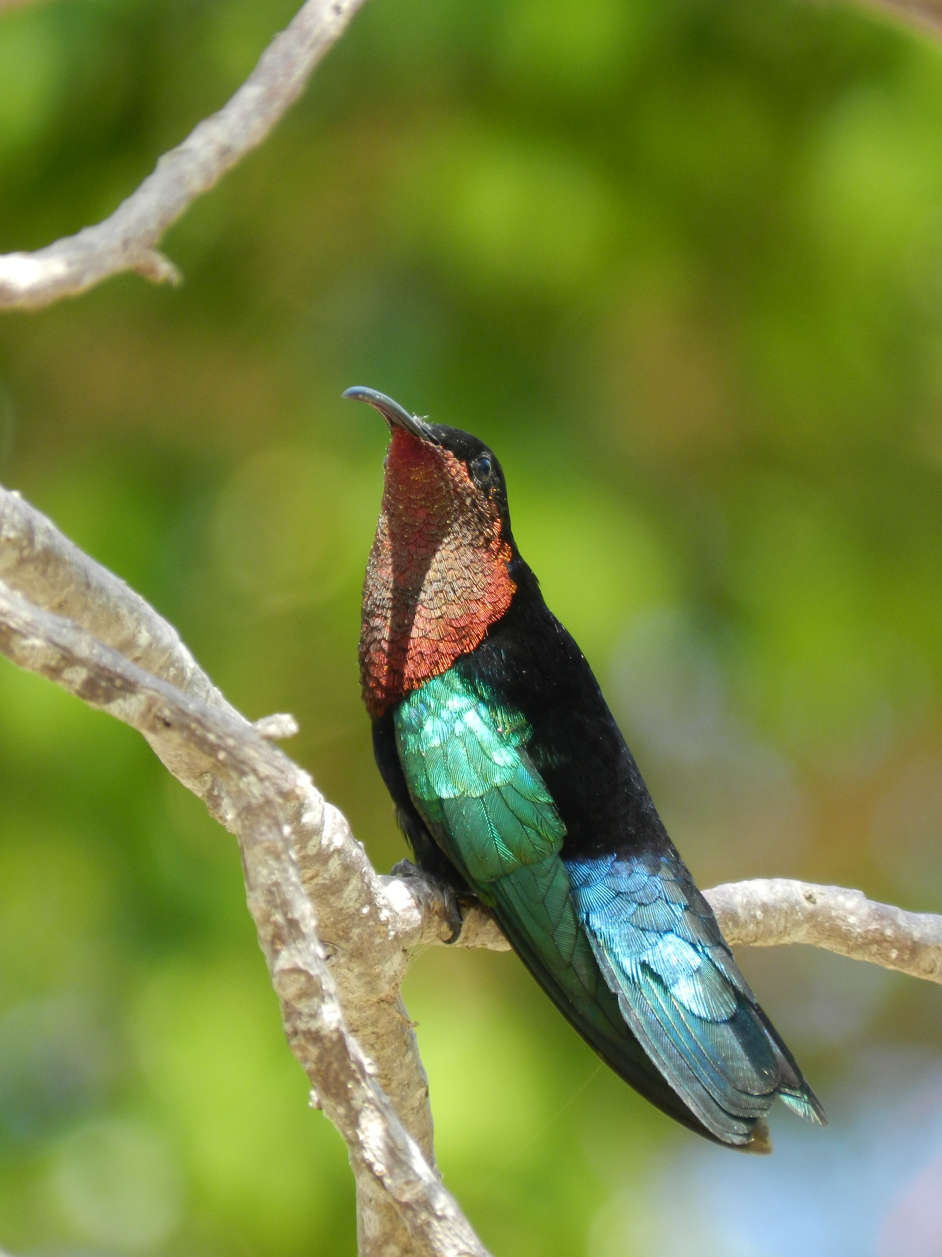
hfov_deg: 1.8
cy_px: 628
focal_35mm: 810
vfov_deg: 2.4
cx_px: 471
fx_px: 29390
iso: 250
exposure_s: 1/100
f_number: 5.7
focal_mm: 144
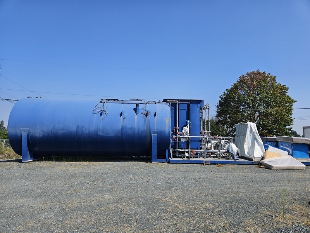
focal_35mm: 23
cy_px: 116
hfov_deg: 73.9
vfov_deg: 58.9
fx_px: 206
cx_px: 155
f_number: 1.8
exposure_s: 1/2339
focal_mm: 5.4
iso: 25
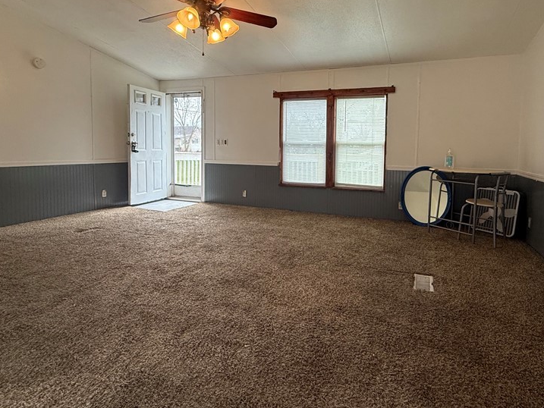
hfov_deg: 81.2
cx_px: 313
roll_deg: -0.9
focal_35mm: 20
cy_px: 166
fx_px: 314
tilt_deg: -3.0
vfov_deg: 65.5
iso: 160
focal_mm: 2.22
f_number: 2.2
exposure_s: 1/120
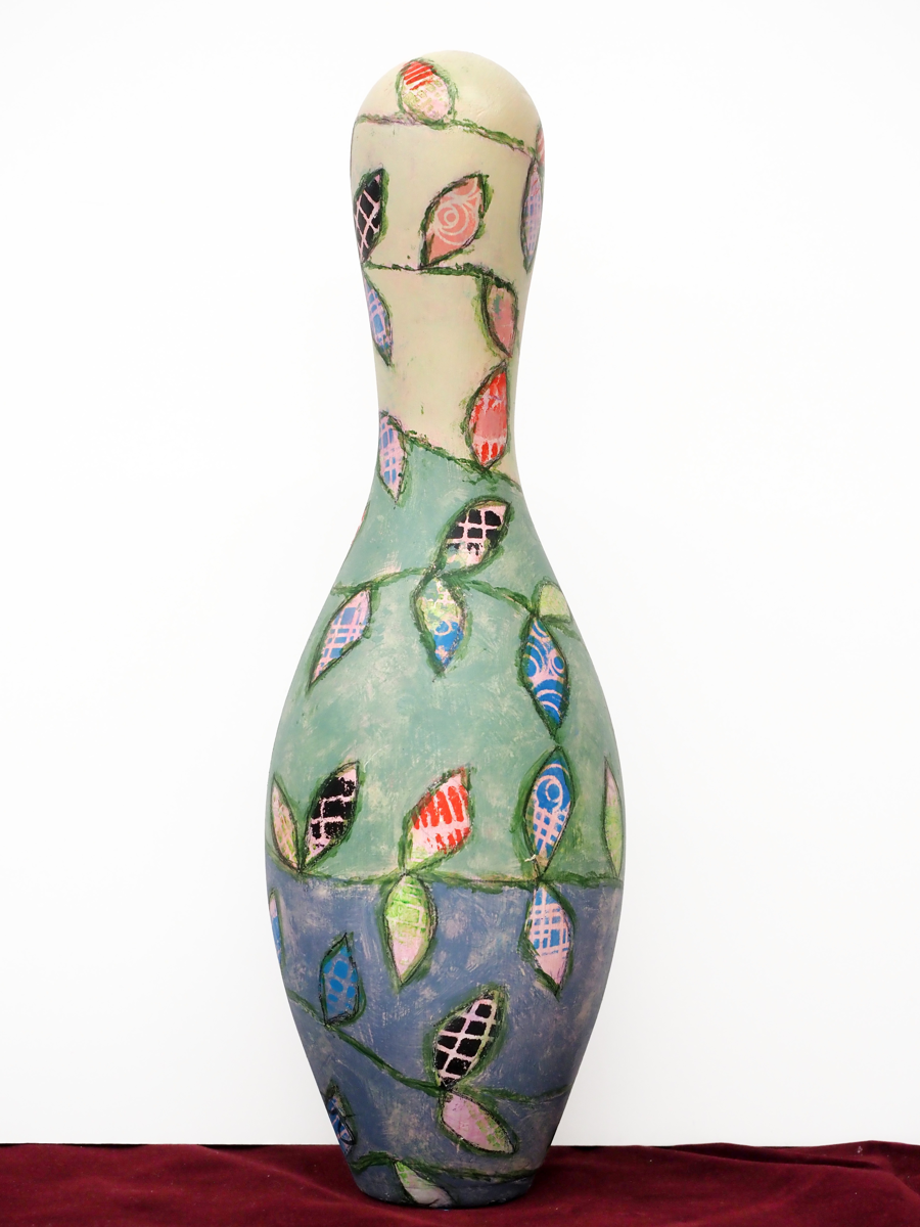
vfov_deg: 24.4
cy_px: 614
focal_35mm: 80
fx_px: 2835
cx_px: 460
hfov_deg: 18.4
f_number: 5
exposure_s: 1/80
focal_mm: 40
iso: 800
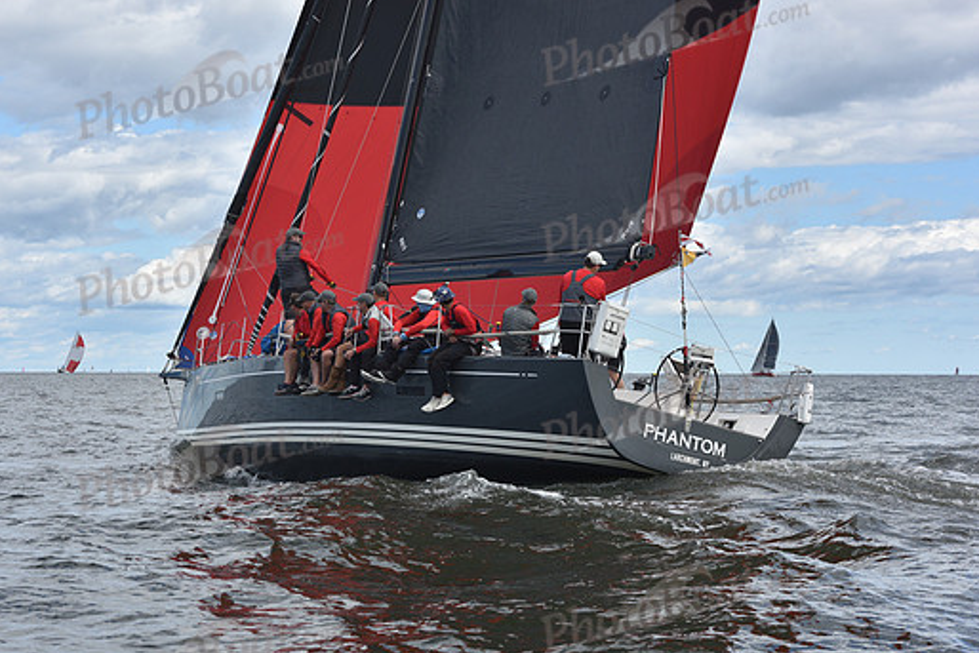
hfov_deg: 25.7
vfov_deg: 17.3
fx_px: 2149
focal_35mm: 79
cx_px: 444
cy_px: 338
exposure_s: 1/1000
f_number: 7.1
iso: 250
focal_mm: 70
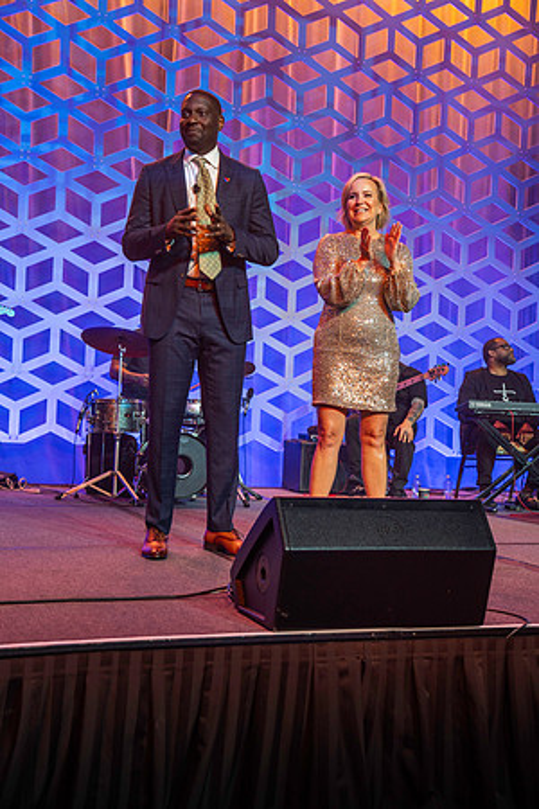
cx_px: 270
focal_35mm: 46
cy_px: 404
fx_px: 1033
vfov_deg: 42.7
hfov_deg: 29.2
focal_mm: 46
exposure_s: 1/160
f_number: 4
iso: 800
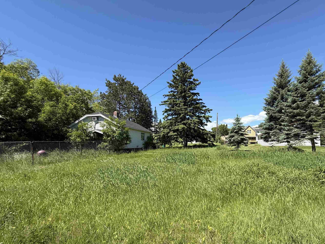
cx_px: 193
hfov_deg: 90.0
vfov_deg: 74.1
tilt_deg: +1.6
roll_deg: -0.5
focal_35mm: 17
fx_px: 160
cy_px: 144
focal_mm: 2.22
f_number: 2.2
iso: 50
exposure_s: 1/1339
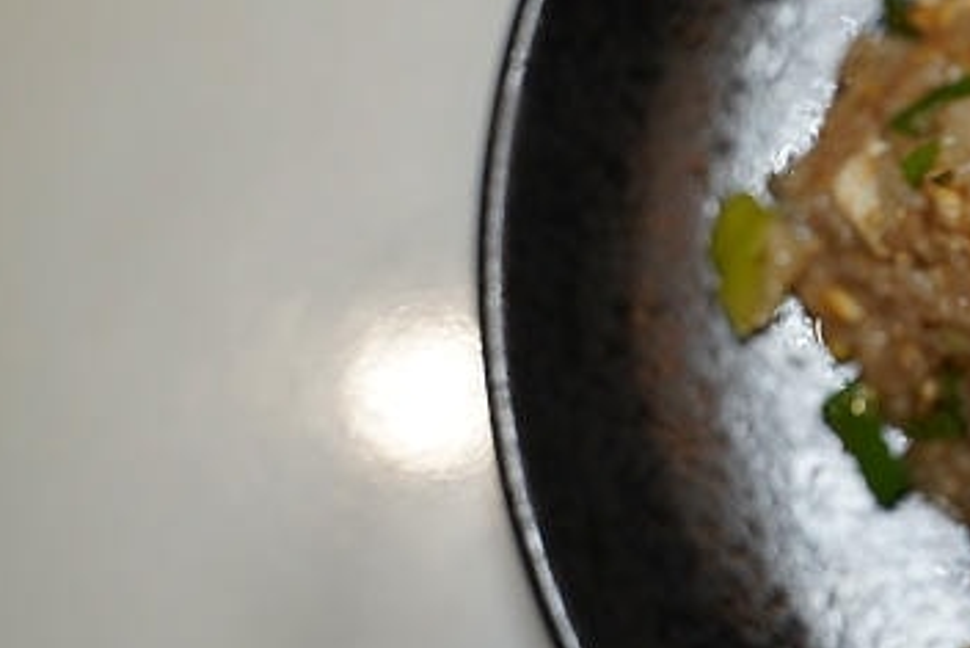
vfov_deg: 10.9
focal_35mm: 126
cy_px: 262
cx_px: 1414
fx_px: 3396
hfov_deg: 15.2
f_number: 4
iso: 160
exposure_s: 1/60
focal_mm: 37
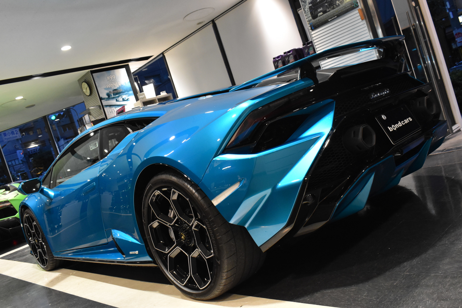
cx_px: 231
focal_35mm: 33
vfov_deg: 40.0
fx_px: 423
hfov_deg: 57.2
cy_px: 154
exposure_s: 1/40
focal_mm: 22
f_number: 8
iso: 2500
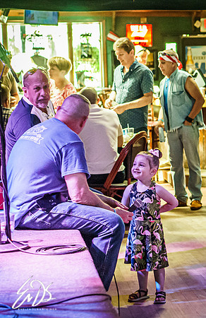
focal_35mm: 121
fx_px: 1055
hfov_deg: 10.8
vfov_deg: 17.1
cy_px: 163
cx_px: 297
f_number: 2.8
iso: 3200
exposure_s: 1/125
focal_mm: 55
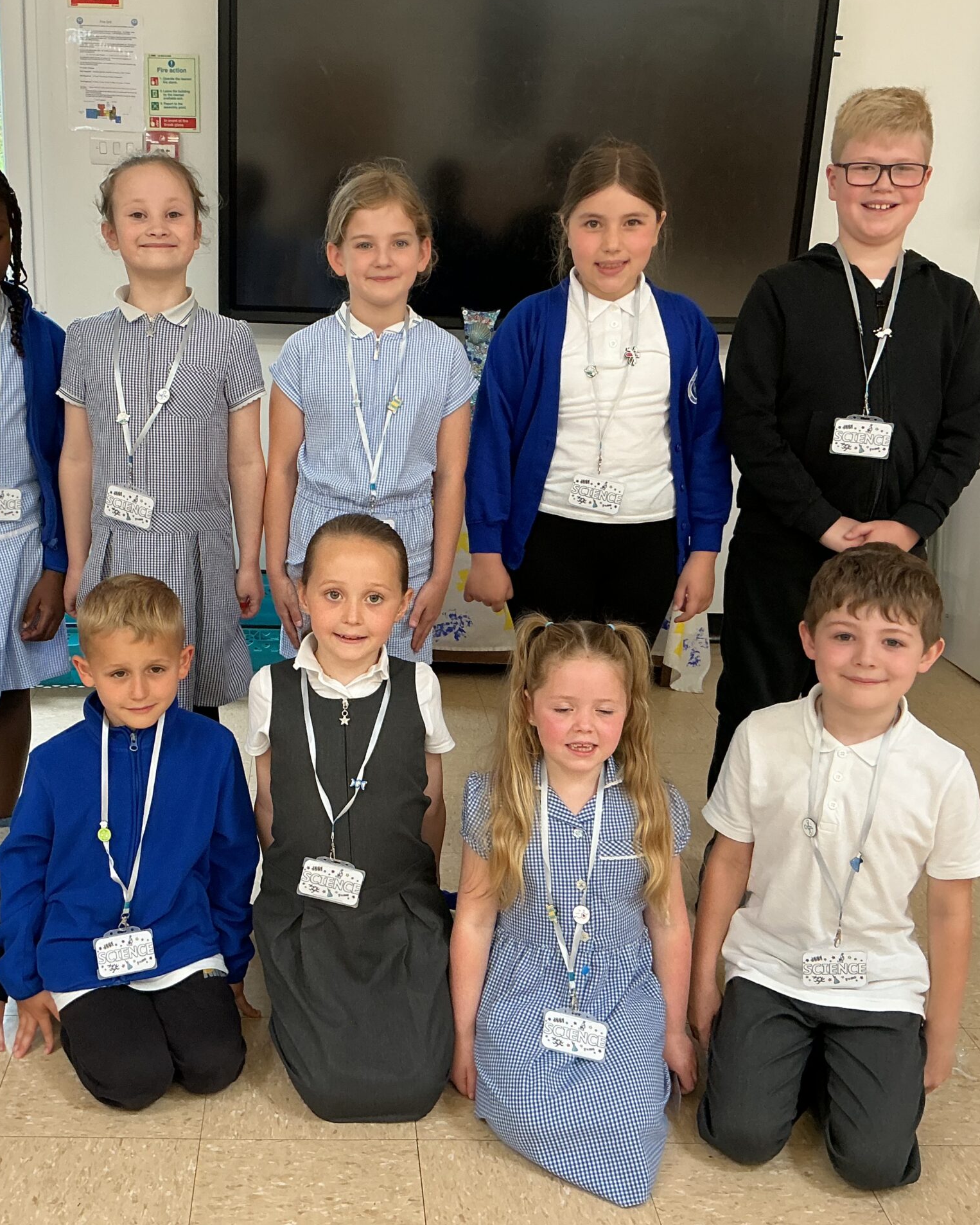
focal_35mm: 38
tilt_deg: -15.2
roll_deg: -2.1
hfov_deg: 38.8
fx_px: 1377
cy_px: 610
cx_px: 346
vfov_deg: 47.9
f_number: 1.8
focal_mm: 3
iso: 80
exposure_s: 1/60
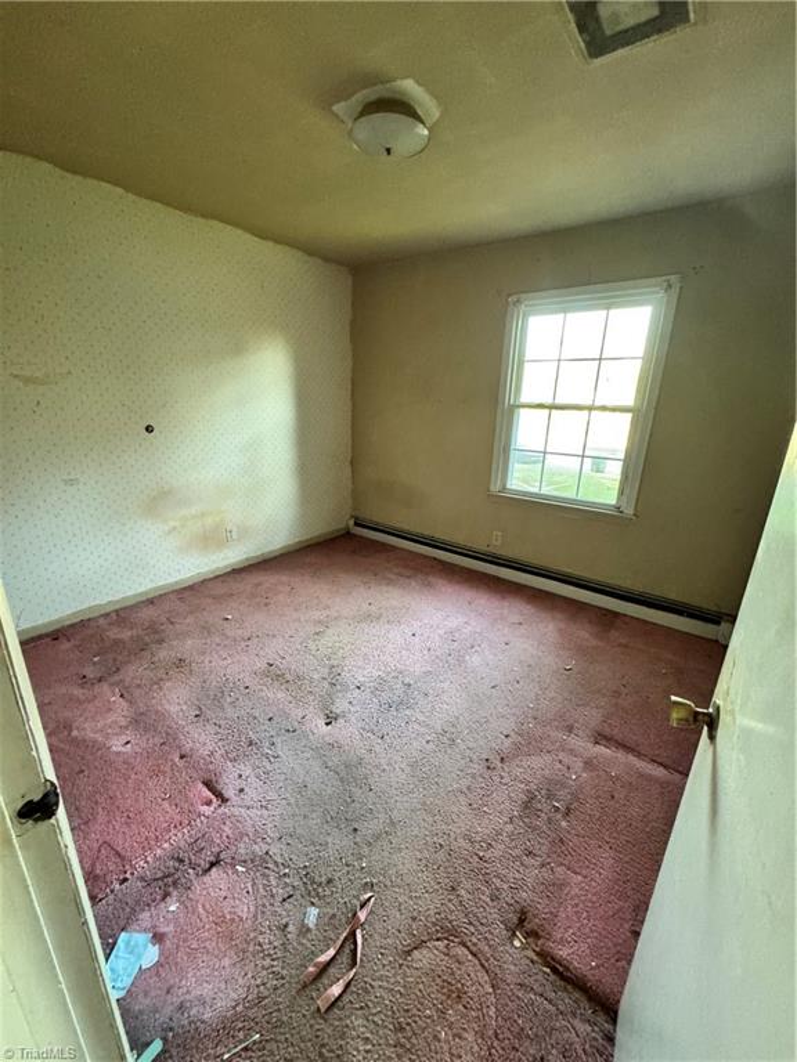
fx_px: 430
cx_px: 398
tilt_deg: -14.4
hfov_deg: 85.7
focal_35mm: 14
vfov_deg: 102.1
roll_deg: +0.6
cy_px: 531
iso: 800
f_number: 2.2
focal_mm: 2.22
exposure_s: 1/60
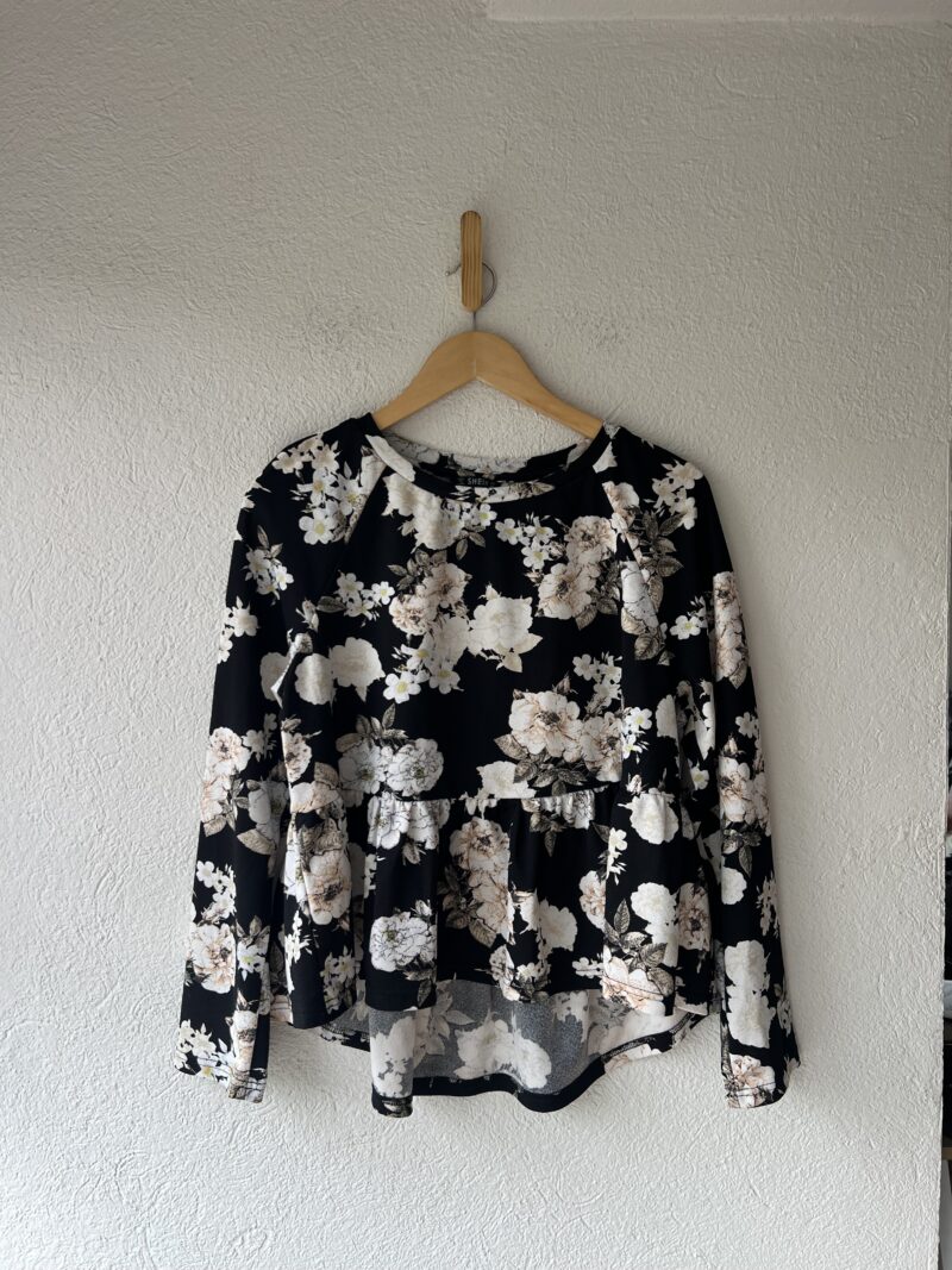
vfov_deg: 67.3
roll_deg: +0.1
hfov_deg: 53.1
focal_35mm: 26
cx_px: 476
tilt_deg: -2.3
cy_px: 635
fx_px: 954
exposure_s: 1/145
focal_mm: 5.7
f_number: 1.5
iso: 32
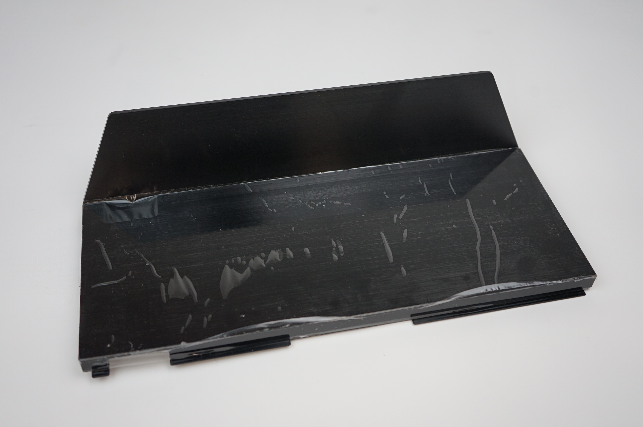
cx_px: 322
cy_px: 214
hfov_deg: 51.9
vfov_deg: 35.9
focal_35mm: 37
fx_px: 660
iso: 1000
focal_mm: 37
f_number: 4
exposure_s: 1/160
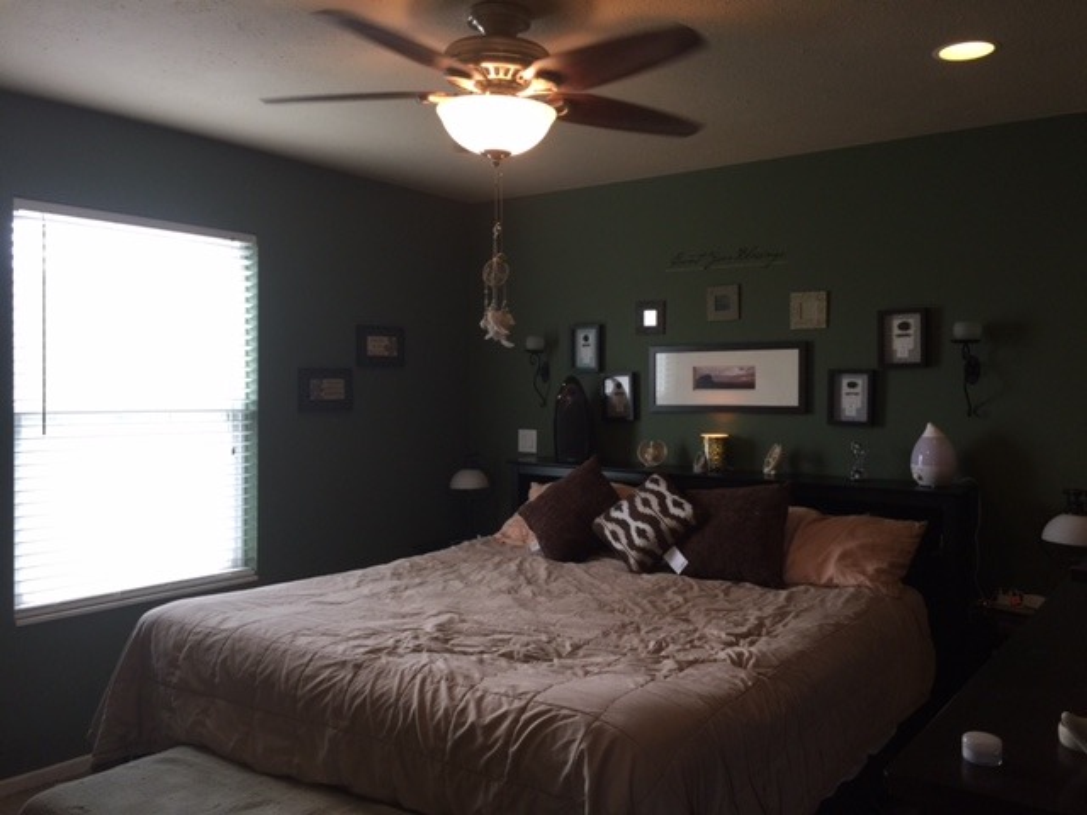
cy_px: 408
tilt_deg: -1.3
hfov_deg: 61.7
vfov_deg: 48.2
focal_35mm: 29
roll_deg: -0.8
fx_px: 911
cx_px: 544
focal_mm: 4.15
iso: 32
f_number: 2.2
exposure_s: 1/30
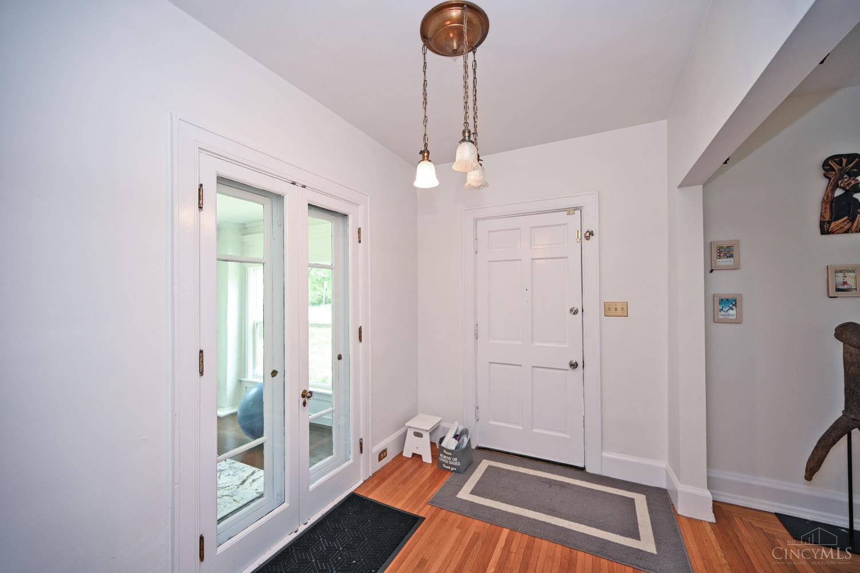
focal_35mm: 14
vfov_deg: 81.2
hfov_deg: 104.3
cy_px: 286
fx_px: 334
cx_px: 430
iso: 360
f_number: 4
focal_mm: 14
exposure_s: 1/60
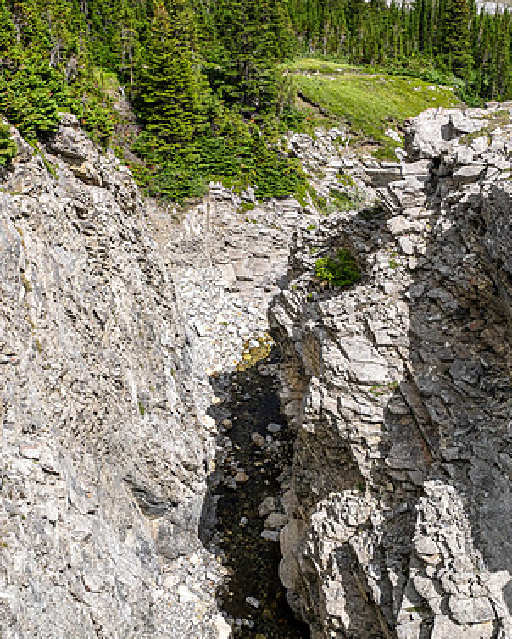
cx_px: 236
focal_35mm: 36
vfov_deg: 50.3
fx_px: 681
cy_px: 313
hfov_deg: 41.2
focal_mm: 12
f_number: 8
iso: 200
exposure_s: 1/320
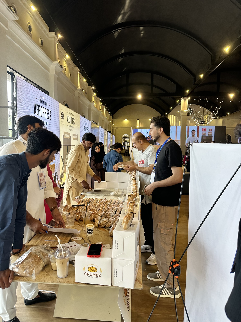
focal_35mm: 24
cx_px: 120
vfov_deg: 71.6
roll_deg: -2.3
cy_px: 161
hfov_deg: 56.8
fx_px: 223
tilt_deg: -2.2
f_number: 1.78
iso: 80
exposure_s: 1/158
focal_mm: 6.86
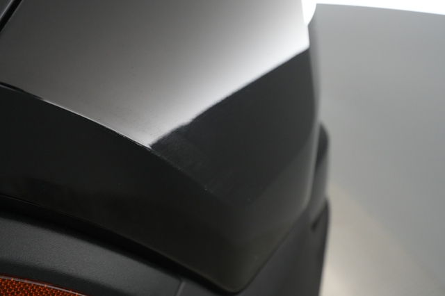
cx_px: 222
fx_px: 321
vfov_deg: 49.5
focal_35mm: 26
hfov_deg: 69.4
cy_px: 148
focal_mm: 26
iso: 6400
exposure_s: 1/125
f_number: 5
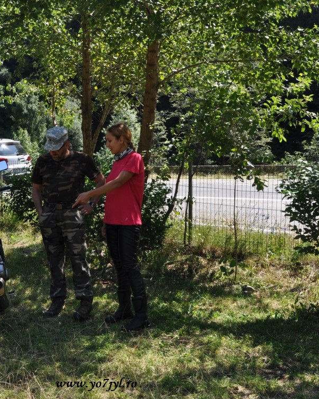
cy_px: 202
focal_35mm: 54
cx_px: 82
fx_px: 634
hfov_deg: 27.9
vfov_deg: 34.9
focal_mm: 25
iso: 200
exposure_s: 1/200
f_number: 7.1
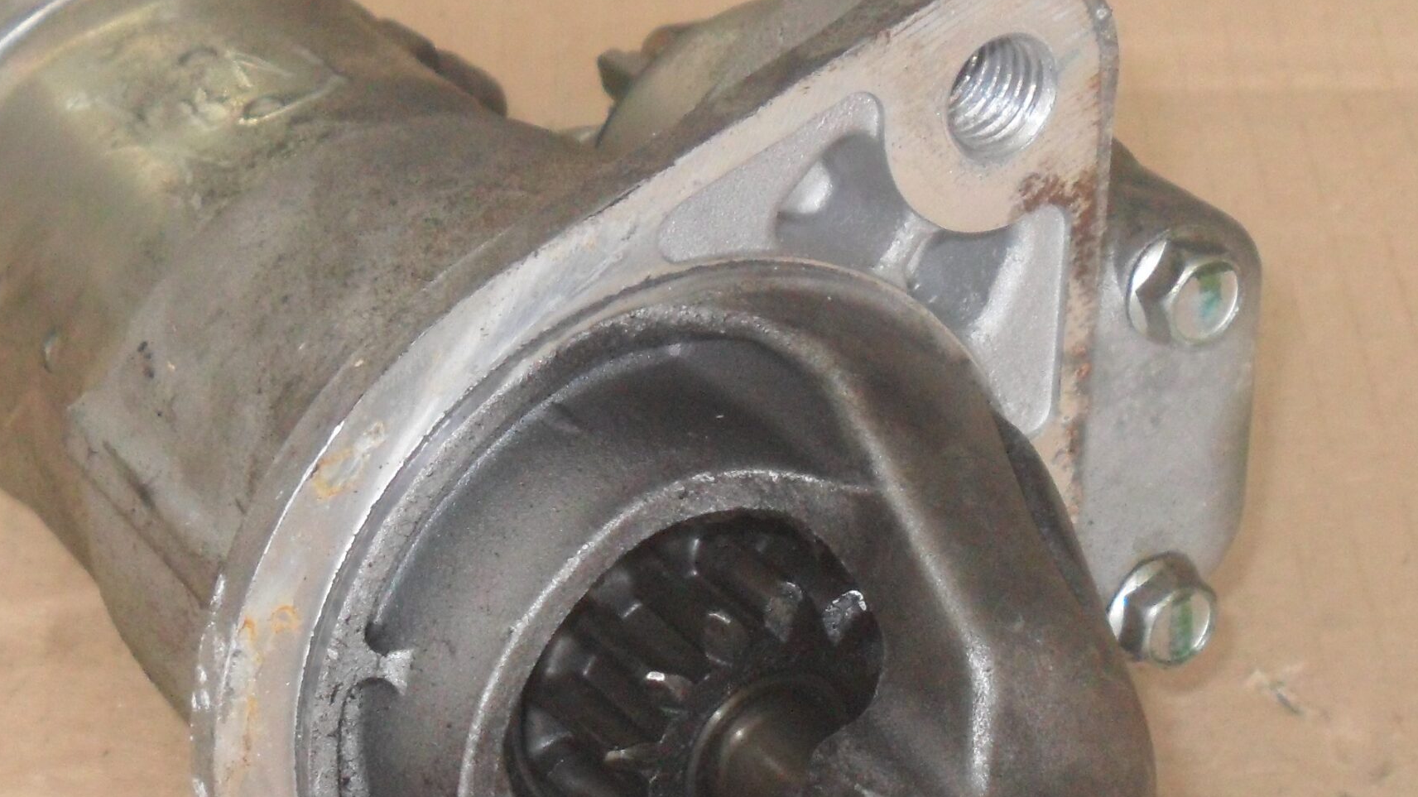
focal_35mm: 57
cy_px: 522
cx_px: 642
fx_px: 2143
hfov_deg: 36.6
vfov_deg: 21.0
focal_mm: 6.3
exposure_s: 1/45
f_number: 3
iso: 200
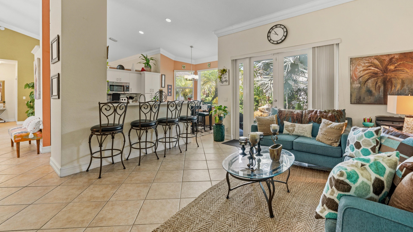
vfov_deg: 69.9
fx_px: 164
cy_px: 95
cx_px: 205
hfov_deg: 103.0
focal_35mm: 15
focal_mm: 14
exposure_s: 1.3
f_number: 9
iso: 250
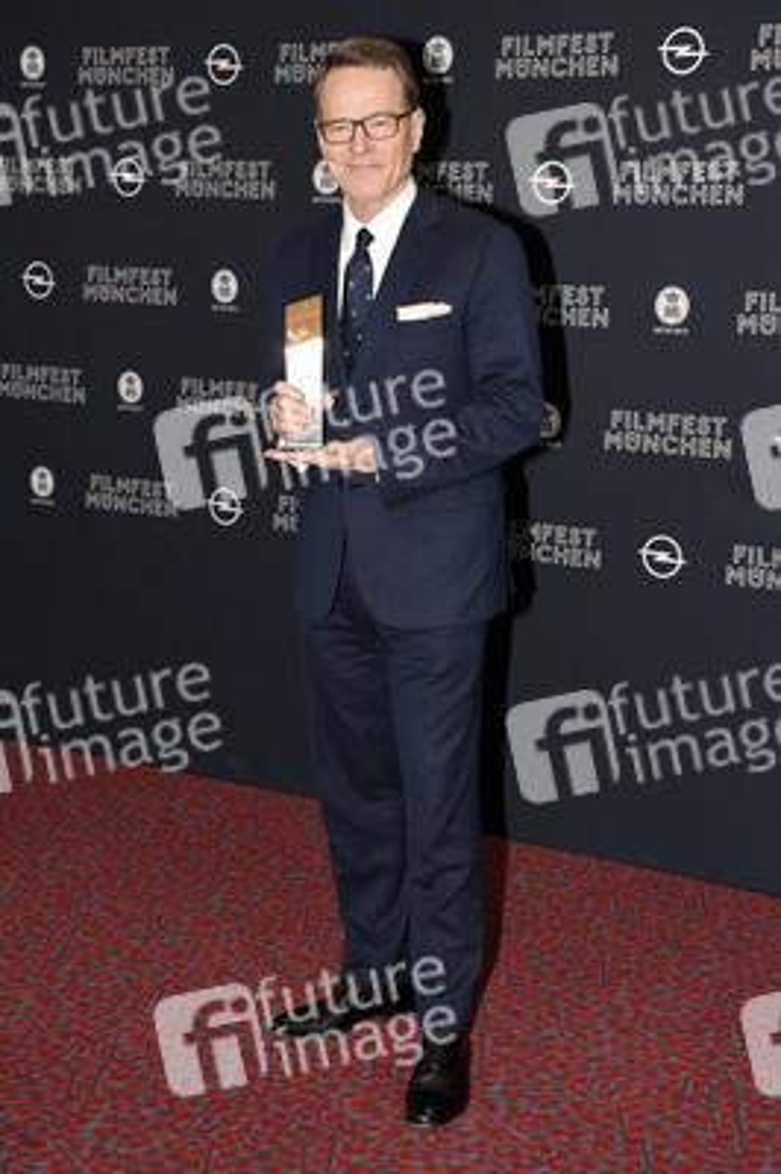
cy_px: 587
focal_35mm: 52
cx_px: 390
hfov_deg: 25.7
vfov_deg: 37.9
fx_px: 1711
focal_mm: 35
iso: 160
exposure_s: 1/160
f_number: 6.3
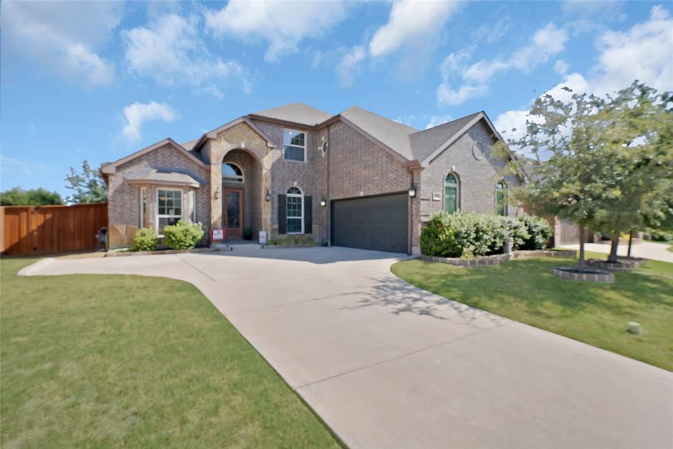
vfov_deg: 73.8
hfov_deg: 96.7
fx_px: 299
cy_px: 224
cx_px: 336
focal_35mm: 16
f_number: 9
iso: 640
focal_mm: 16
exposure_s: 1/160
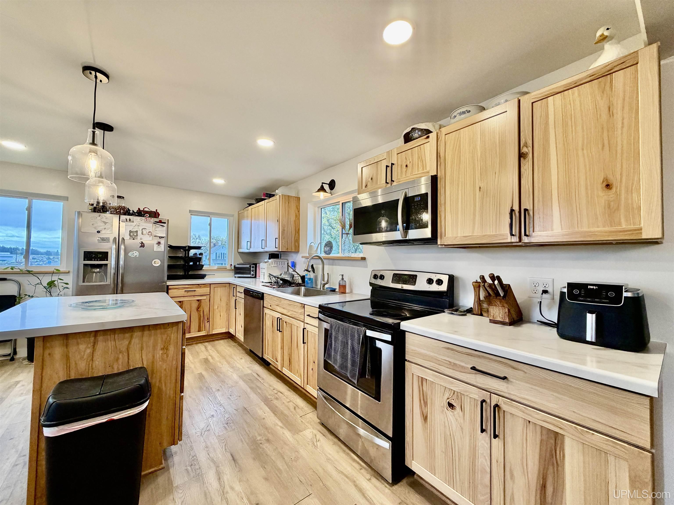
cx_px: 337
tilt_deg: +0.8
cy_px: 252
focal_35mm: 14
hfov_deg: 102.1
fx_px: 273
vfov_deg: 85.7
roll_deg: -1.1
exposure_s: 1/120
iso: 200
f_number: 2.2
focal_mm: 2.22
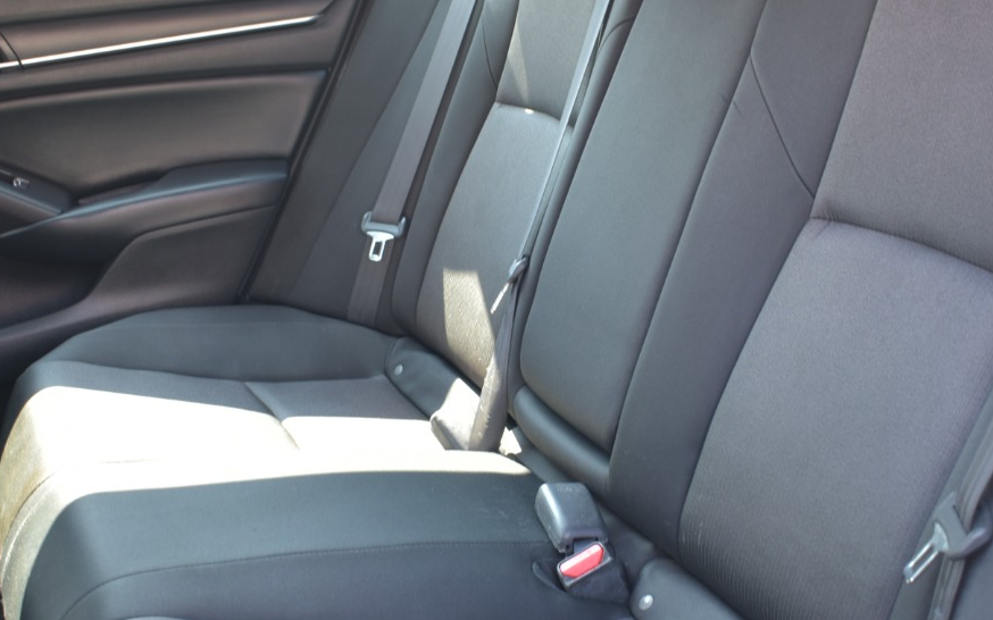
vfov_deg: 25.3
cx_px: 507
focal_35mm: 51
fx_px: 1380
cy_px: 299
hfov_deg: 39.6
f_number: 3.5
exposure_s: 1/20
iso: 100
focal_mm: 18
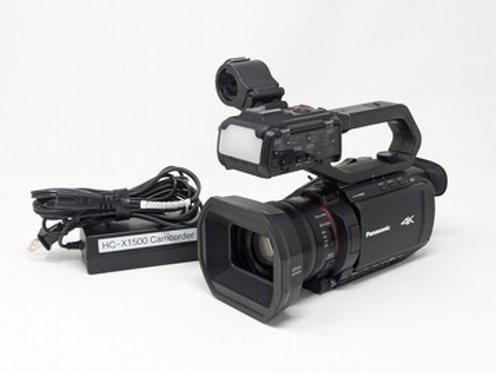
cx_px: 248
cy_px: 186
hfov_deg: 39.6
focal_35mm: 48
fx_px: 688
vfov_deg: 30.3
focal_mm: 6.81
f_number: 1.85
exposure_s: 1/120
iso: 133
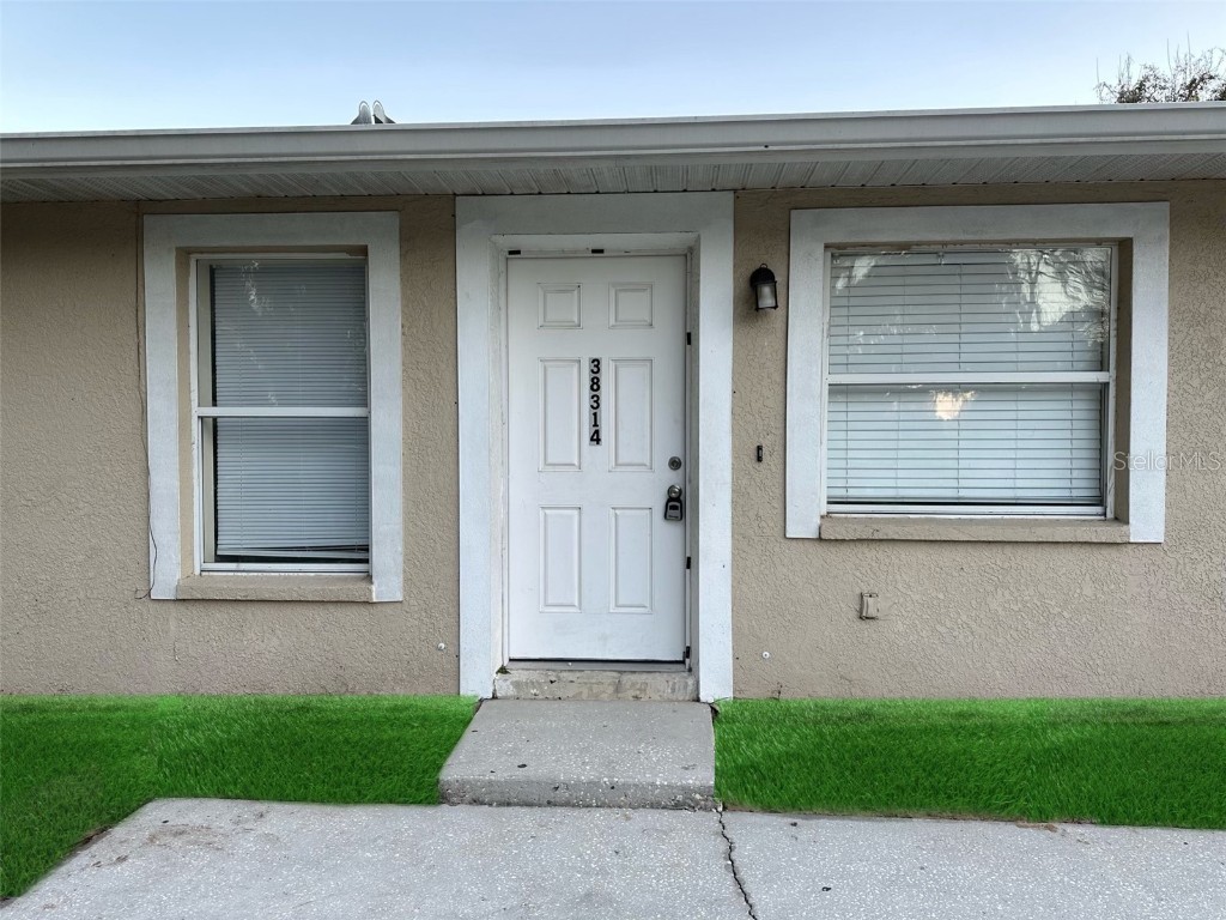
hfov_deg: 71.6
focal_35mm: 24
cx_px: 613
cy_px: 460
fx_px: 850
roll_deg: +0.4
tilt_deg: -2.2
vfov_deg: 56.8
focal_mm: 6.86
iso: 64
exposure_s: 1/158
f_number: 1.78
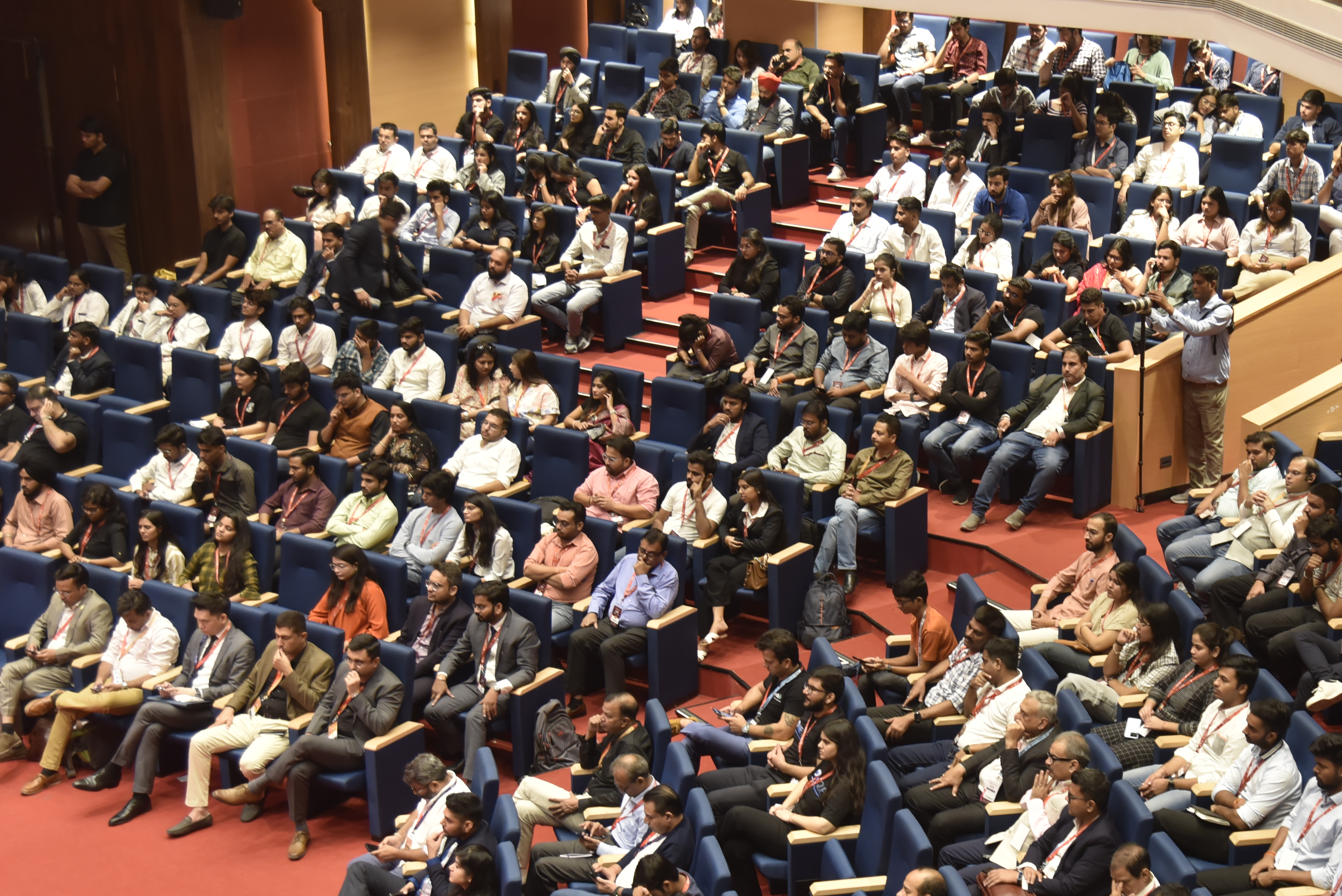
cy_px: 539
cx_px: 877
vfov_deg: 19.2
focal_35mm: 71
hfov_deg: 28.3
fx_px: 2648
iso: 1250
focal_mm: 48
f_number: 4
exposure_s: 1/25
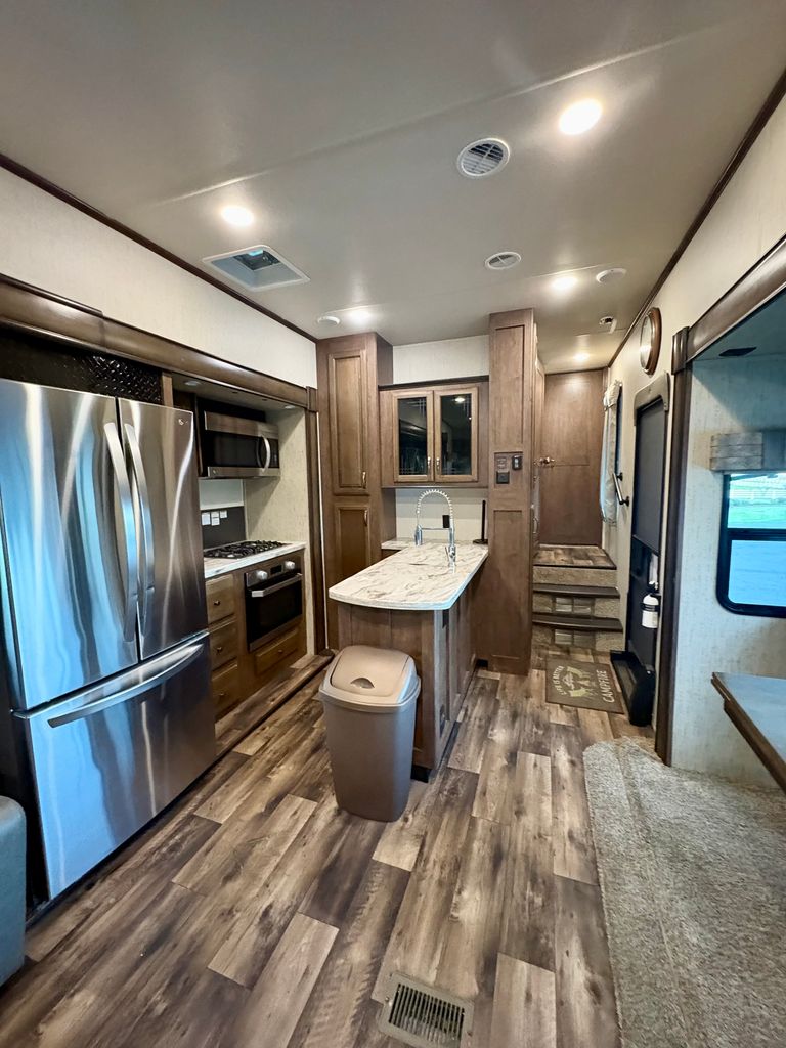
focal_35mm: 14
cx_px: 393
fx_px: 424
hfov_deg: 85.7
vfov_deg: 102.1
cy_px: 524
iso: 1000
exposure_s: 1/40
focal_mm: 2.22
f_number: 2.2
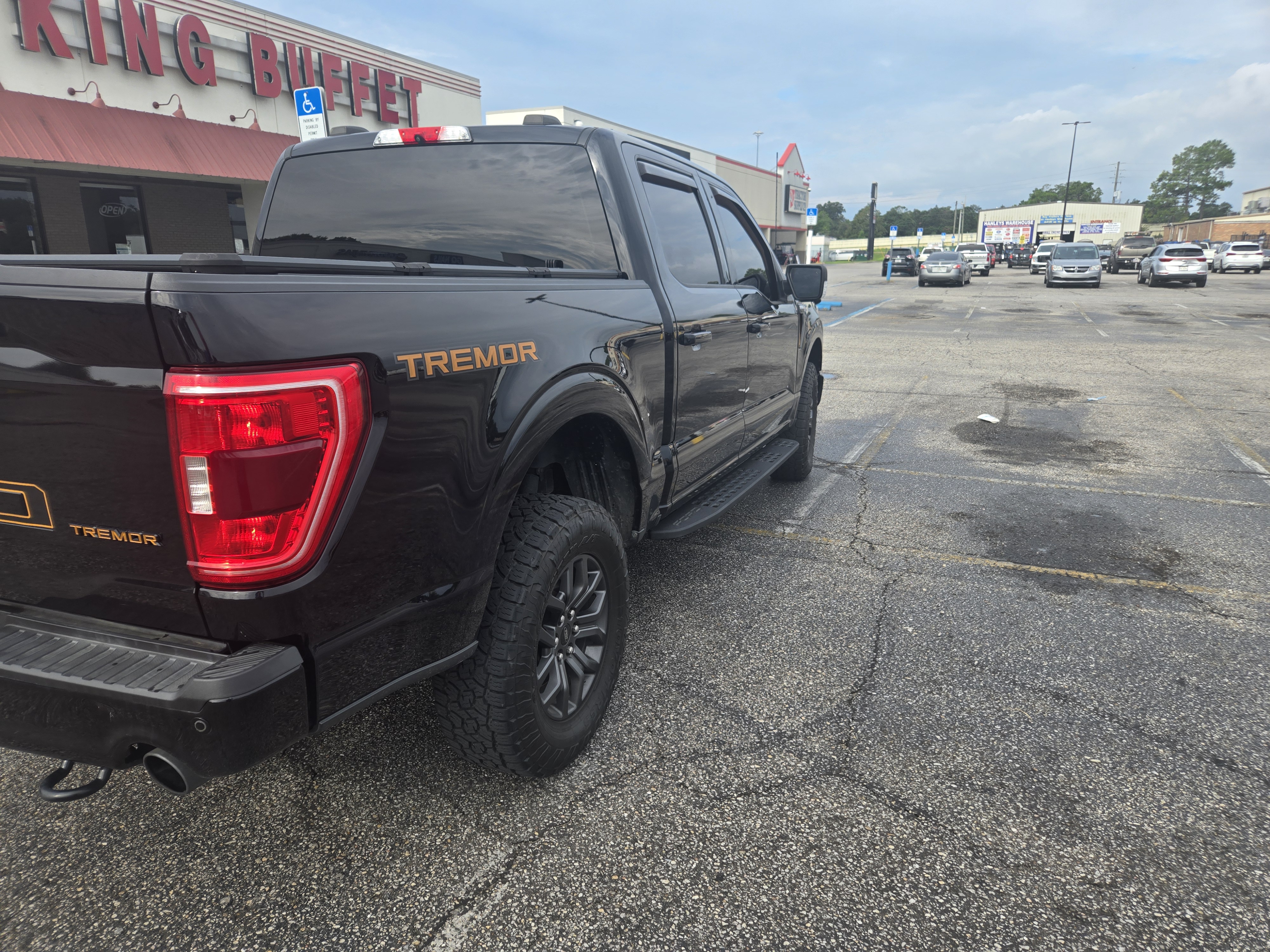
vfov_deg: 58.9
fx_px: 844
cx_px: 635
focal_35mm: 23
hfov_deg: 73.9
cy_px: 476
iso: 25
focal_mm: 5.4
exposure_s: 1/771
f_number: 1.8
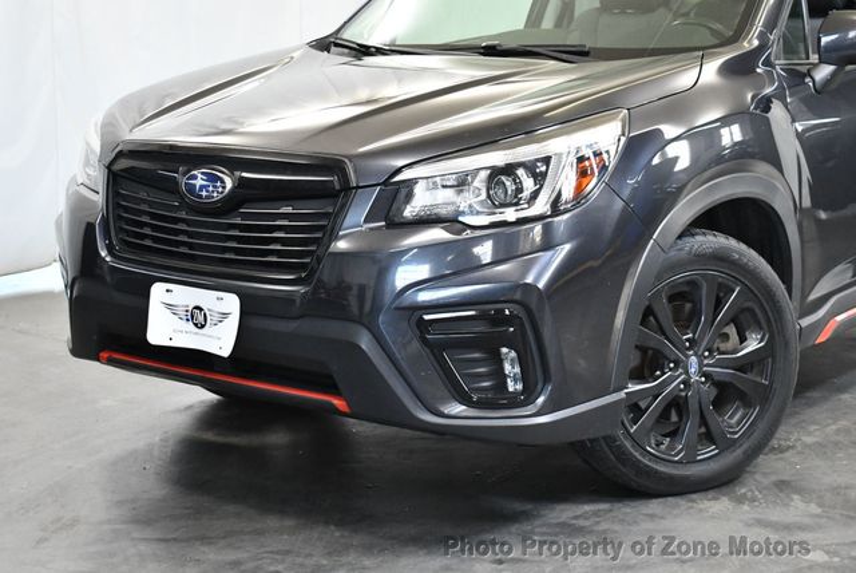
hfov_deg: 29.6
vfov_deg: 20.1
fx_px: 1618
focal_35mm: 68
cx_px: 428
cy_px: 286
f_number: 4.5
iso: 2000
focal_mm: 34
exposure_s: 1/125
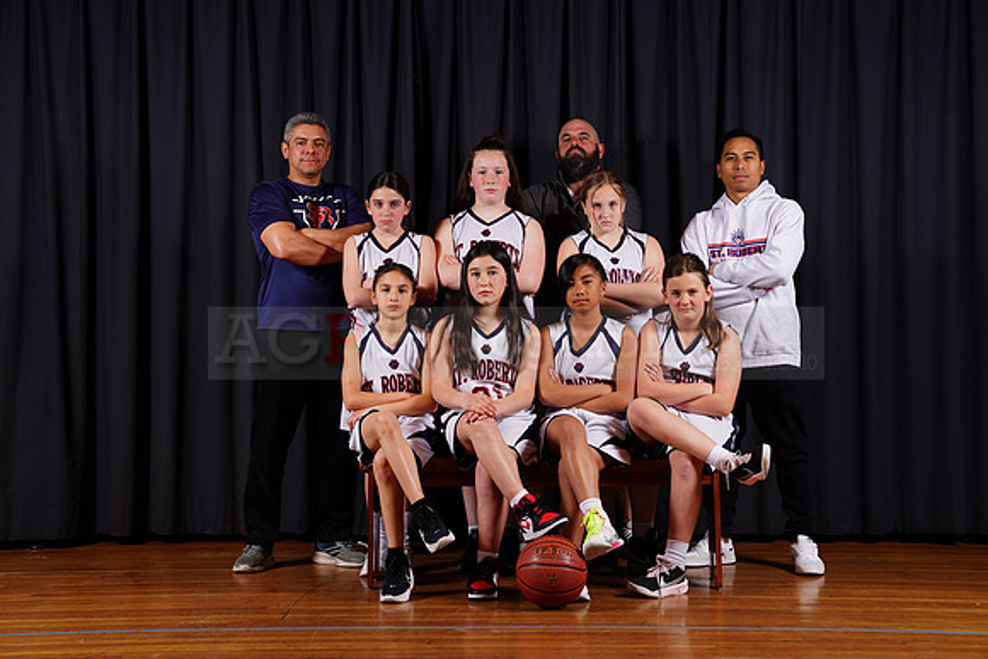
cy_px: 330
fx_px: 1757
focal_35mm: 64
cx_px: 494
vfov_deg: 21.3
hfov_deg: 31.4
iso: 200
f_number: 5.6
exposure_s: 1/200
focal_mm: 64
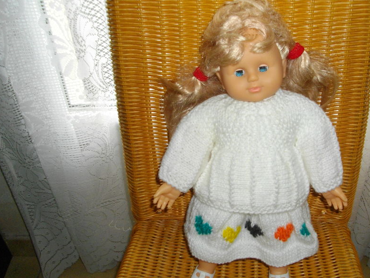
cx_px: 217
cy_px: 149
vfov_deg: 35.1
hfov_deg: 45.6
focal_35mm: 41
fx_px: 438
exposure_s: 1/50
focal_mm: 5.7
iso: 200
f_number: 2.9
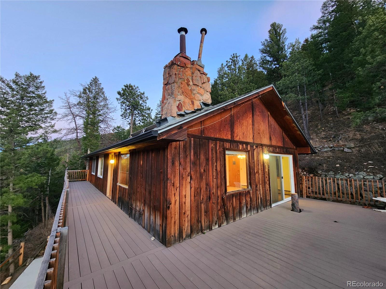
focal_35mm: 13
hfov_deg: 106.2
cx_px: 193
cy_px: 144
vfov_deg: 89.9
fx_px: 145
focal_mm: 2.2
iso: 320
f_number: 2.2
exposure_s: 1/30
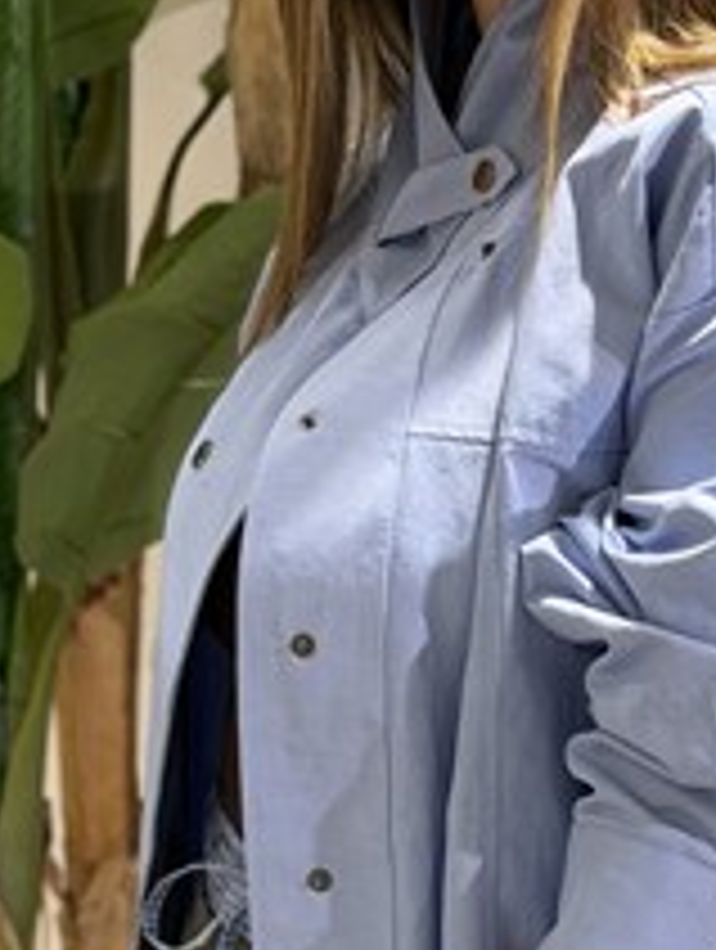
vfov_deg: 16.2
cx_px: 522
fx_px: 3327
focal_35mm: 121
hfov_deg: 12.3
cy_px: 552
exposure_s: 1/146
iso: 64
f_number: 1.78
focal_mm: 6.76
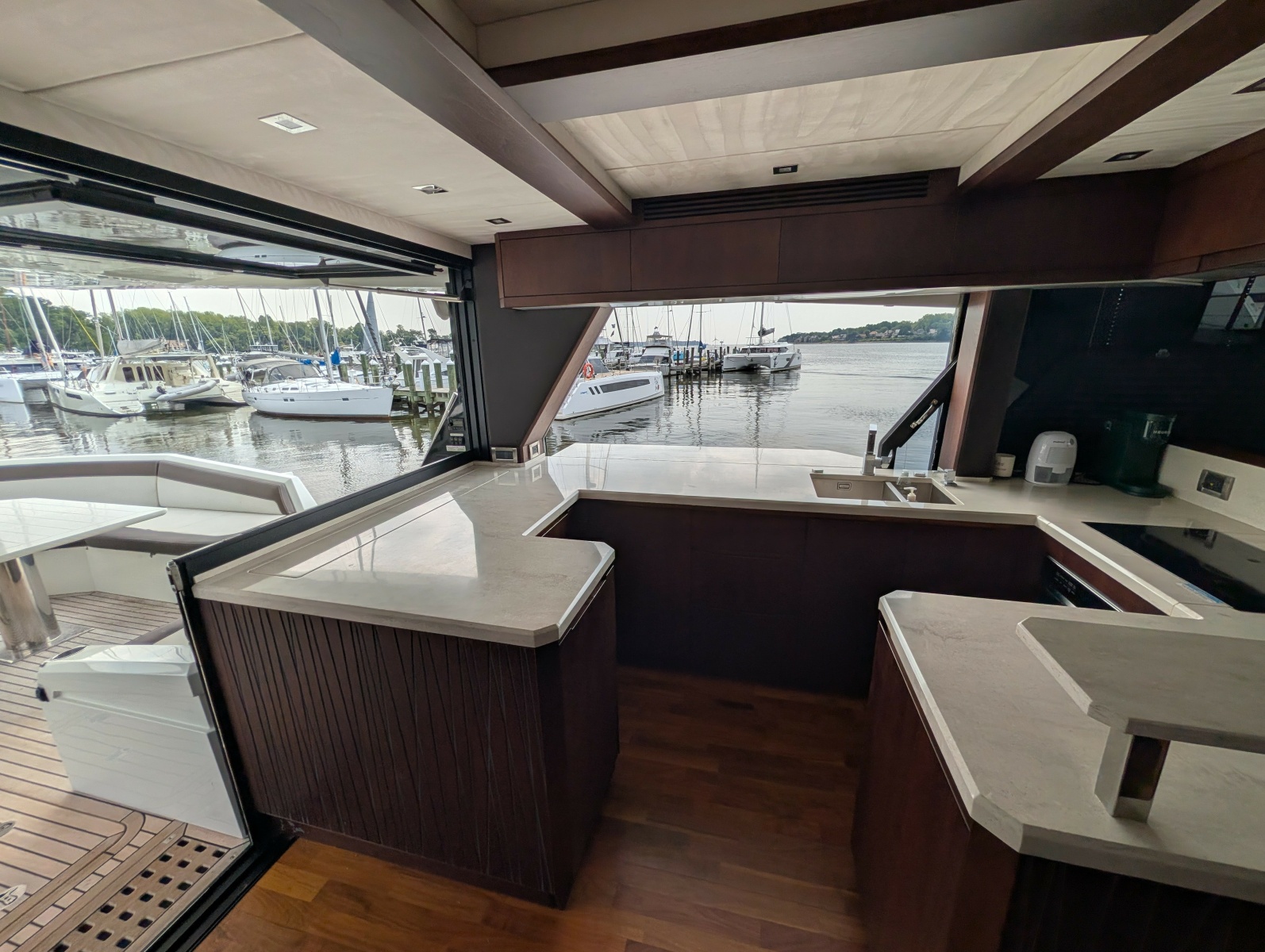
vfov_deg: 94.6
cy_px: 476
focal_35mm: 12
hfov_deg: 110.5
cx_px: 632
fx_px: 439
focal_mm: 2.02
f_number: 1.7
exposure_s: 1/2660
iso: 48
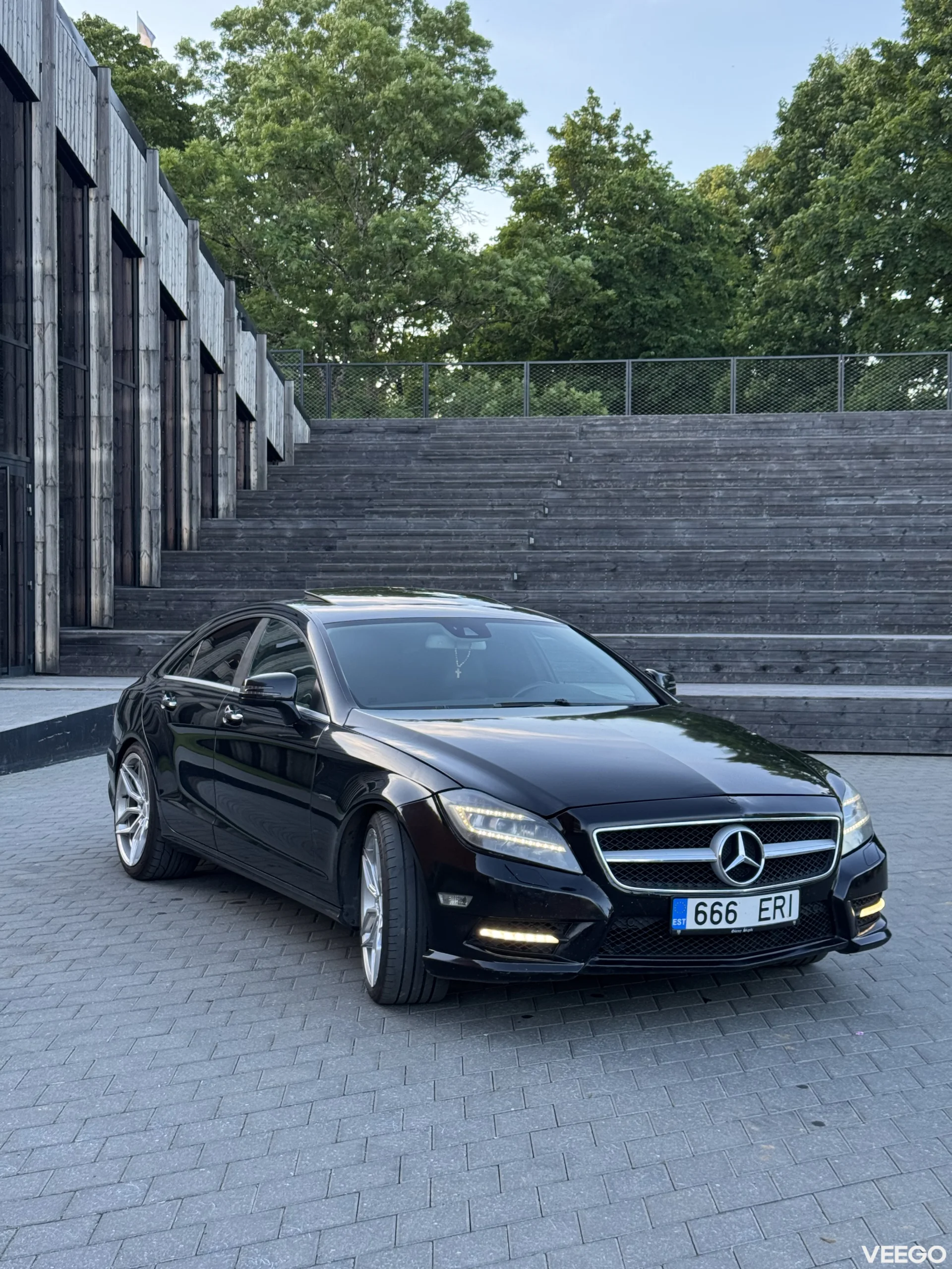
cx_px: 476
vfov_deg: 39.7
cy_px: 634
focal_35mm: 48
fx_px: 1760
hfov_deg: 30.3
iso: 64
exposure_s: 1/140
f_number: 1.78
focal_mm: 6.76
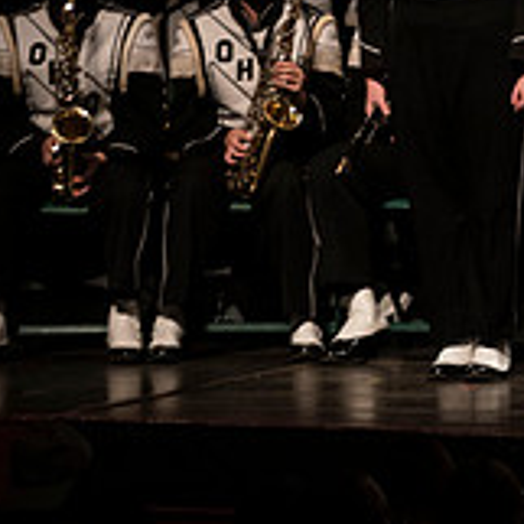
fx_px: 9950
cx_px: 866
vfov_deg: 3.0
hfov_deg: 3.0
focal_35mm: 581
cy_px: 3
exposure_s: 1/500
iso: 2500
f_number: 2.8
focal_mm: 190
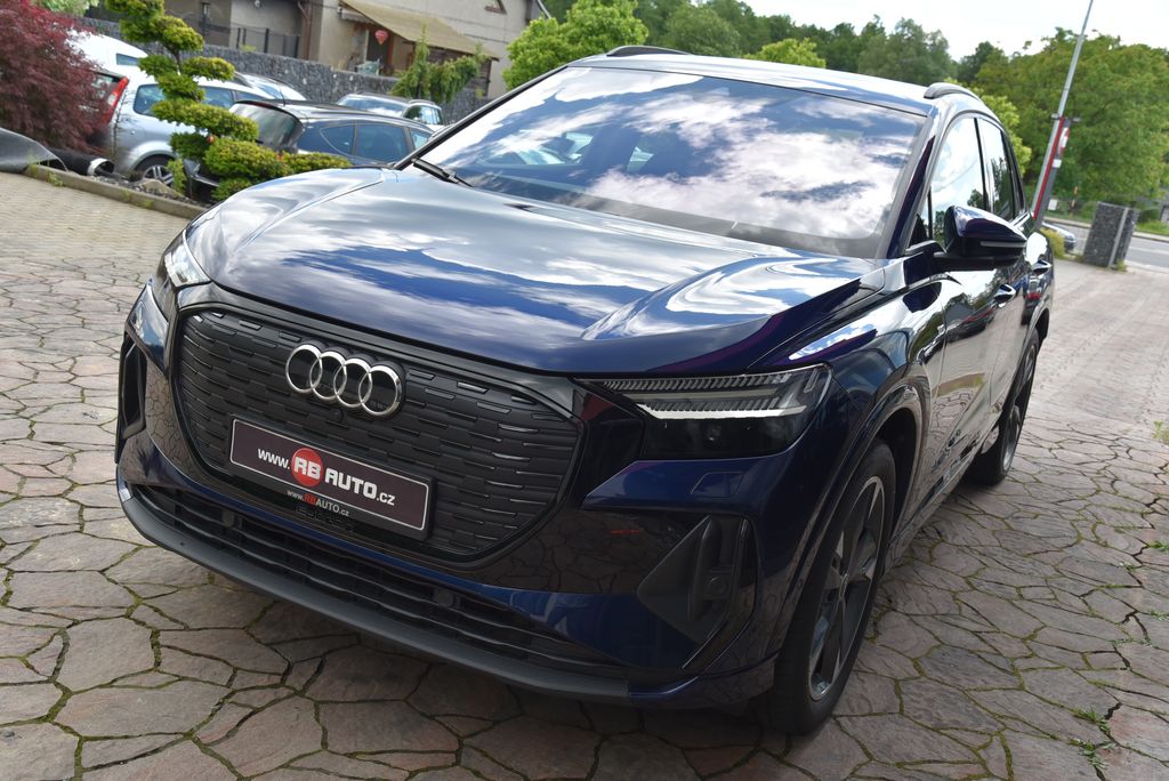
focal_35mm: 38
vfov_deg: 35.1
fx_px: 1235
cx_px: 584
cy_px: 390
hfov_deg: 50.7
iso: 500
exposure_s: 1/250
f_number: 8
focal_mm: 38
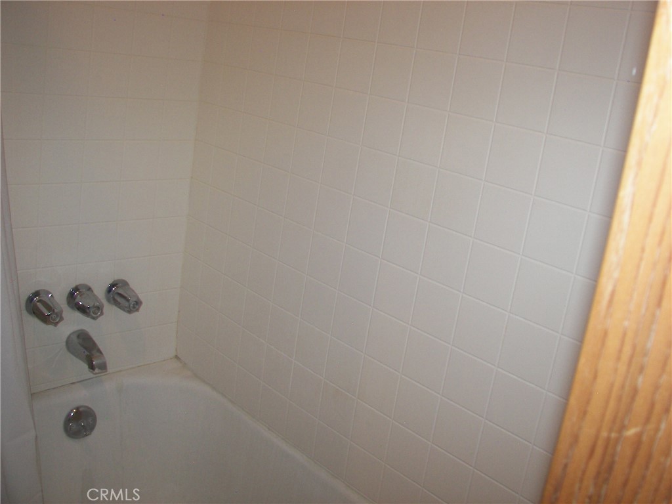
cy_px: 252
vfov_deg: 39.7
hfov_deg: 51.4
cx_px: 336
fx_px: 699
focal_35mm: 36
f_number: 2.8
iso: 100
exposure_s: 1/30
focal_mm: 6
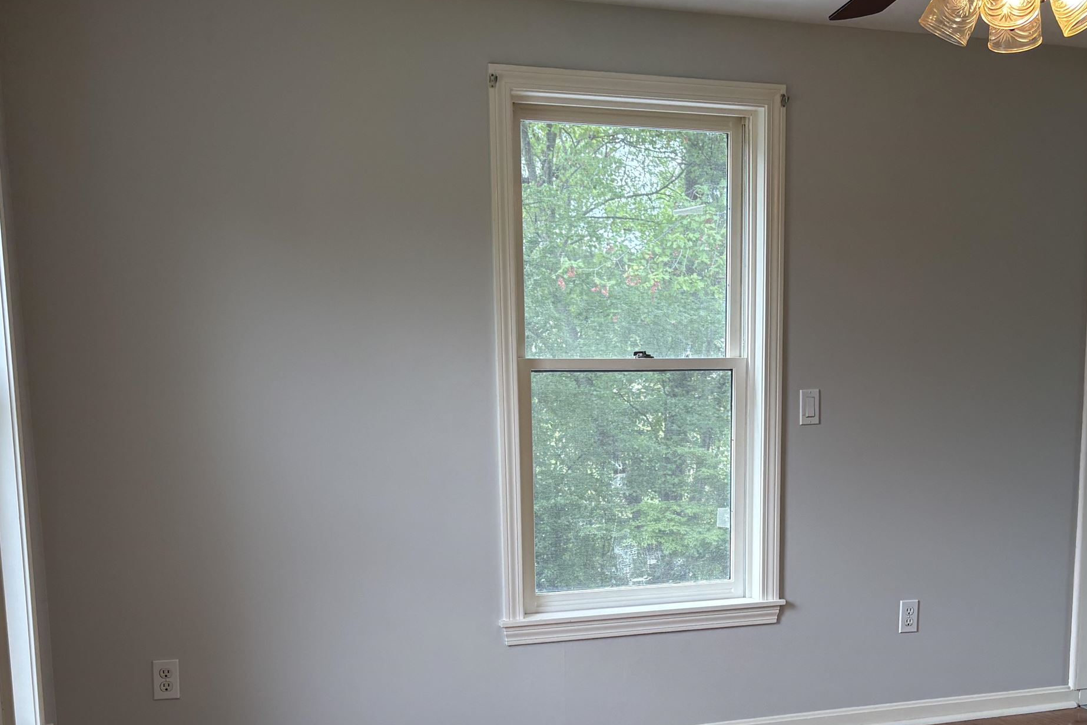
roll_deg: +1.3
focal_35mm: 45
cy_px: 588
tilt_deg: -9.1
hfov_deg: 43.4
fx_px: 1359
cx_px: 660
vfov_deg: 29.2
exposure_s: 1/120
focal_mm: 5.96
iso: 64
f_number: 1.6
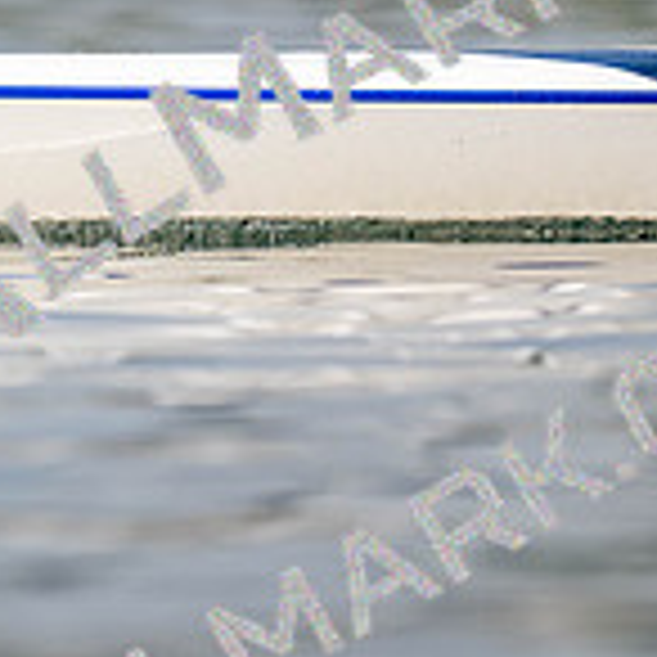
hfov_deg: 0.9
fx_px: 43526
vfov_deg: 0.9
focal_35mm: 2027
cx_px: -522
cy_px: -2
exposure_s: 1/2500
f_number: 5.6
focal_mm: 600
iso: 200
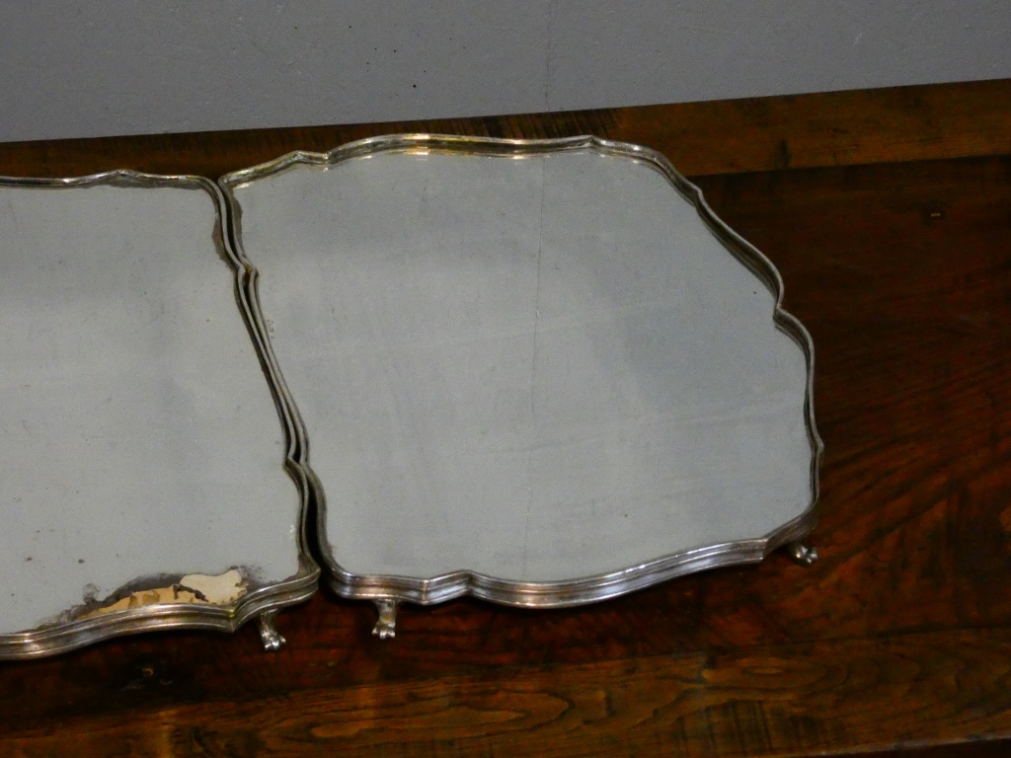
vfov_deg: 12.1
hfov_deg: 16.1
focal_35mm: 122
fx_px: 3563
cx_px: 506
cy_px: 379
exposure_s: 1/200
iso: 1600
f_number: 5.1
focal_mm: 21.9
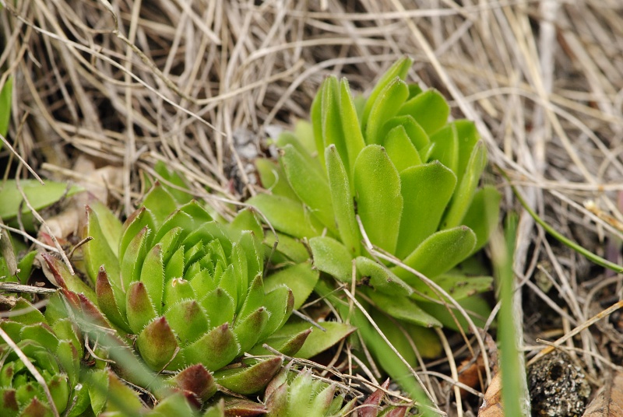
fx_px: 2210
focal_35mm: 128
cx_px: 312
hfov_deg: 16.0
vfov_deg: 10.8
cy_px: 208
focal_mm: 85
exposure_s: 1/160
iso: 400
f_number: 9
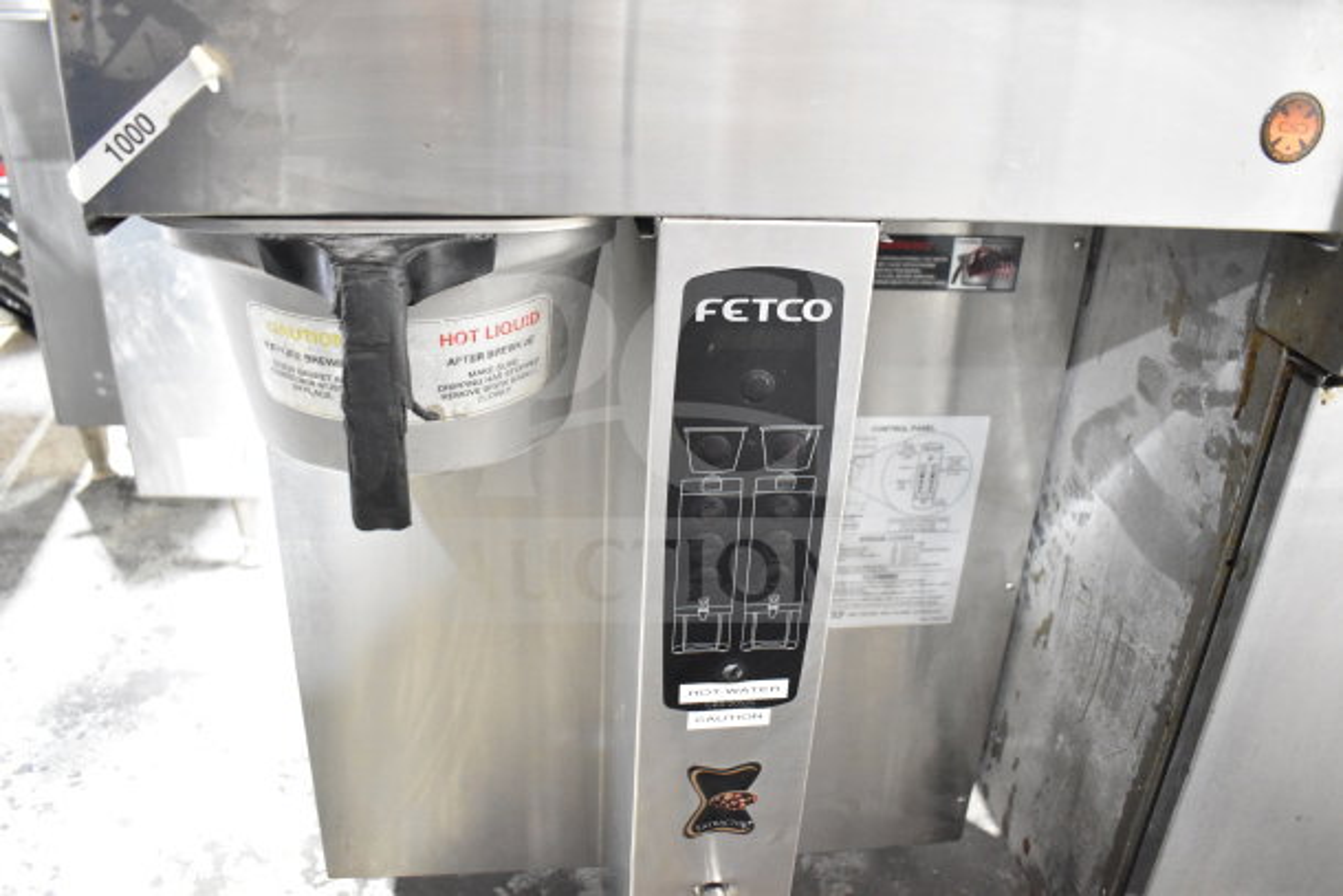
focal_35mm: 27
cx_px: 672
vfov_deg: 48.0
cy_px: 448
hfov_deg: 67.4
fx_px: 1007
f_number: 4
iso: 6400
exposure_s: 1/60
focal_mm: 18
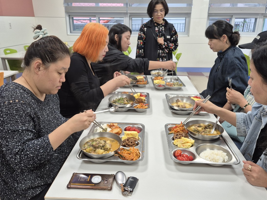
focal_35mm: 27
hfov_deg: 65.3
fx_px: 208
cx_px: 137
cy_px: 100
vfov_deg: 51.4
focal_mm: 5.4
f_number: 1.8
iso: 160
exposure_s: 1/120
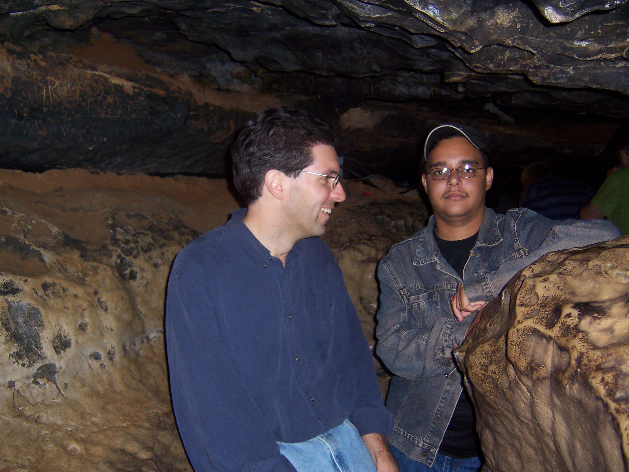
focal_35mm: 33
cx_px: 314
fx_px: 600
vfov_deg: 42.9
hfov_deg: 55.4
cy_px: 236
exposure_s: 1/60
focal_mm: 5.5
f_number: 2.8
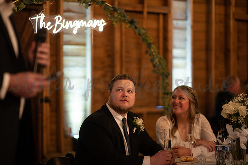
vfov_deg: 16.1
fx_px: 585
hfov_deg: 23.9
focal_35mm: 85
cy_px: 82
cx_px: 124
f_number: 1.4
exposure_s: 1/200
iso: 2500
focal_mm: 85
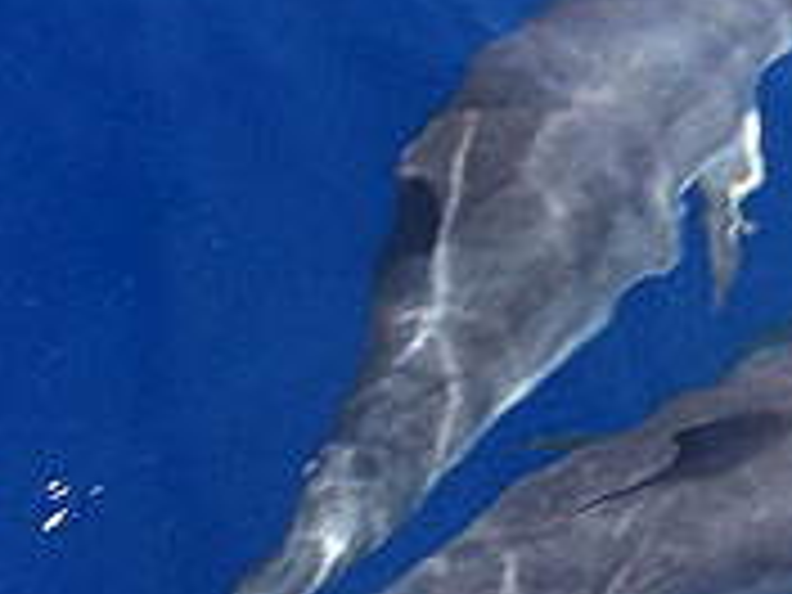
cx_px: 648
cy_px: 490
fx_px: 2219
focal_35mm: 97
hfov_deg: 20.0
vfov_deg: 15.1
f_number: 8
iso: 400
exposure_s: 1/320
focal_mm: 7.9
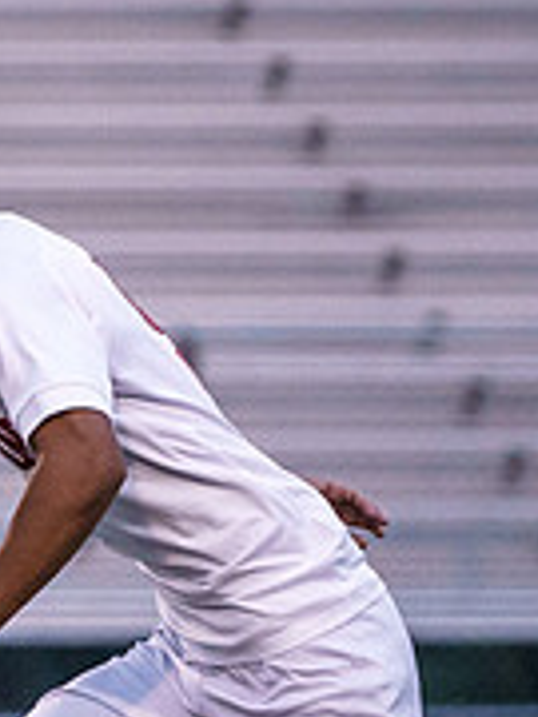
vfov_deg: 2.0
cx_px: -691
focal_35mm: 980
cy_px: 349
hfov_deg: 1.5
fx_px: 20308
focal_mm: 200
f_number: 4
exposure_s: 1/1000
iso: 5000
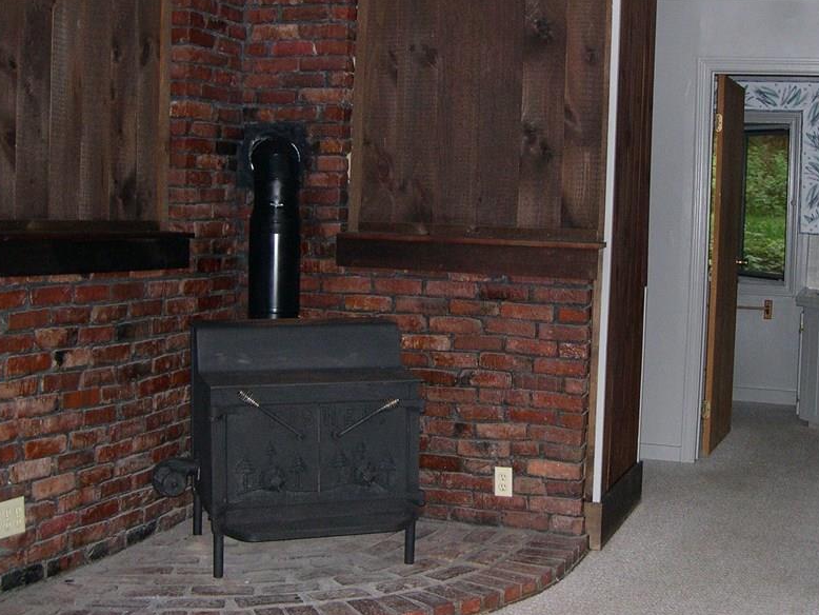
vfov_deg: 29.1
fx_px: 1183
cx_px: 480
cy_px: 247
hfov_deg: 38.1
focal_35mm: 50
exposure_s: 1/60
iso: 400
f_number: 2.8
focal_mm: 8
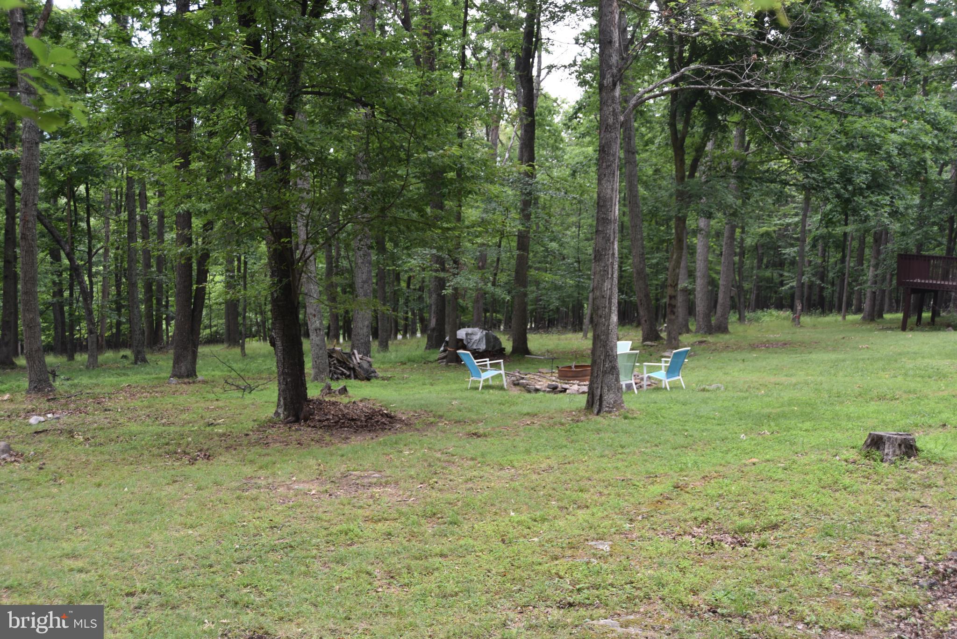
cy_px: 320
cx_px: 478
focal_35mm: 35
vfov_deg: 37.9
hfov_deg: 54.4
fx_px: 931
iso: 200
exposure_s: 1/50
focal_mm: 35
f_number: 4.5
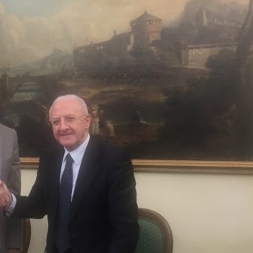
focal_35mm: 56
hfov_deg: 29.4
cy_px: 150
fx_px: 463
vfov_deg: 30.5
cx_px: 30
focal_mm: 4.15
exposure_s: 1/33
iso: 80
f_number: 2.2
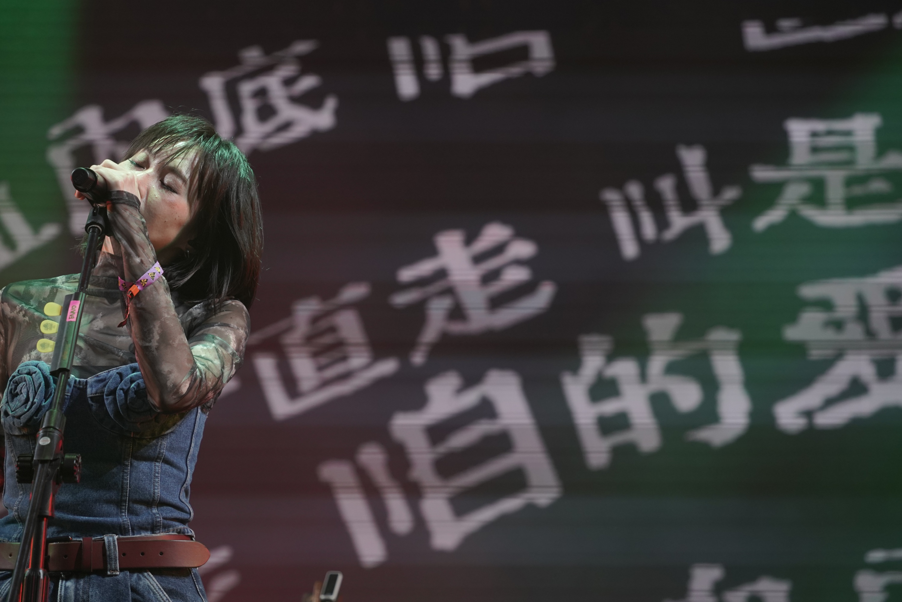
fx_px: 3457
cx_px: 451
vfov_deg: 9.9
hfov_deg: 14.9
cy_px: 301
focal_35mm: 138
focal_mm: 138
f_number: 5.6
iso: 1600
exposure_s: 1/250
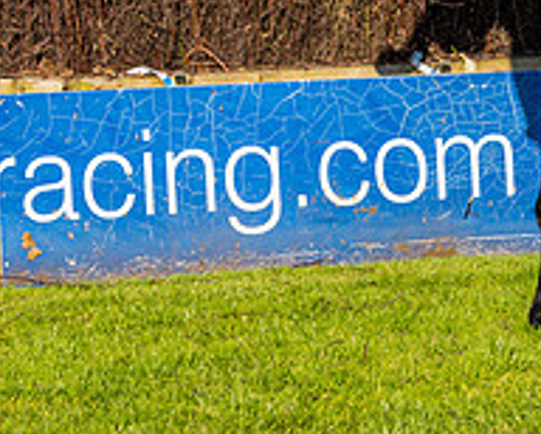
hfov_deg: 4.9
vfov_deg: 4.0
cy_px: -180
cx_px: 642
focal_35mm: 390
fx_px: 6251
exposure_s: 1/1250
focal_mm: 82
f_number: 4
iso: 200
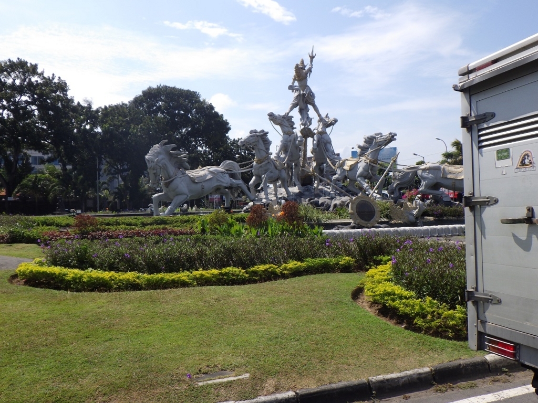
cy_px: 202
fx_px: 435
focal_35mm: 28
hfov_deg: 63.4
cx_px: 269
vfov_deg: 49.7
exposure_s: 1/1000
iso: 125
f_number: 4.2
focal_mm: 5
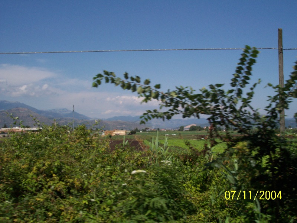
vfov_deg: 37.7
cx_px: 148
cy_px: 112
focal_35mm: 38
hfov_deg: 49.0
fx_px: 326
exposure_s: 1/1000
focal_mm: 8
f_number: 4.8
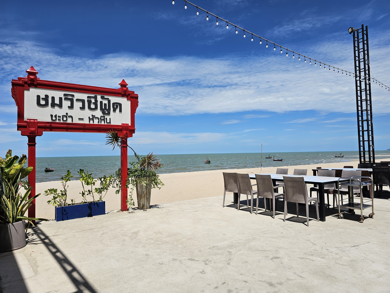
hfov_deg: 73.9
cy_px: 146
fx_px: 259
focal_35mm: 23
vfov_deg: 58.9
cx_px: 195
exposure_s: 1/2054
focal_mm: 6.3
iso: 10
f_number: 1.7
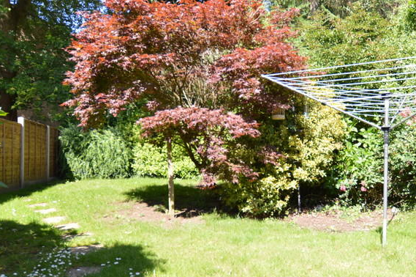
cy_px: 156
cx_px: 241
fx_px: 312
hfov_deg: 67.0
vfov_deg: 47.7
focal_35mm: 27
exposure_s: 1/200
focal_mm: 10
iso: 100
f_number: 3.5
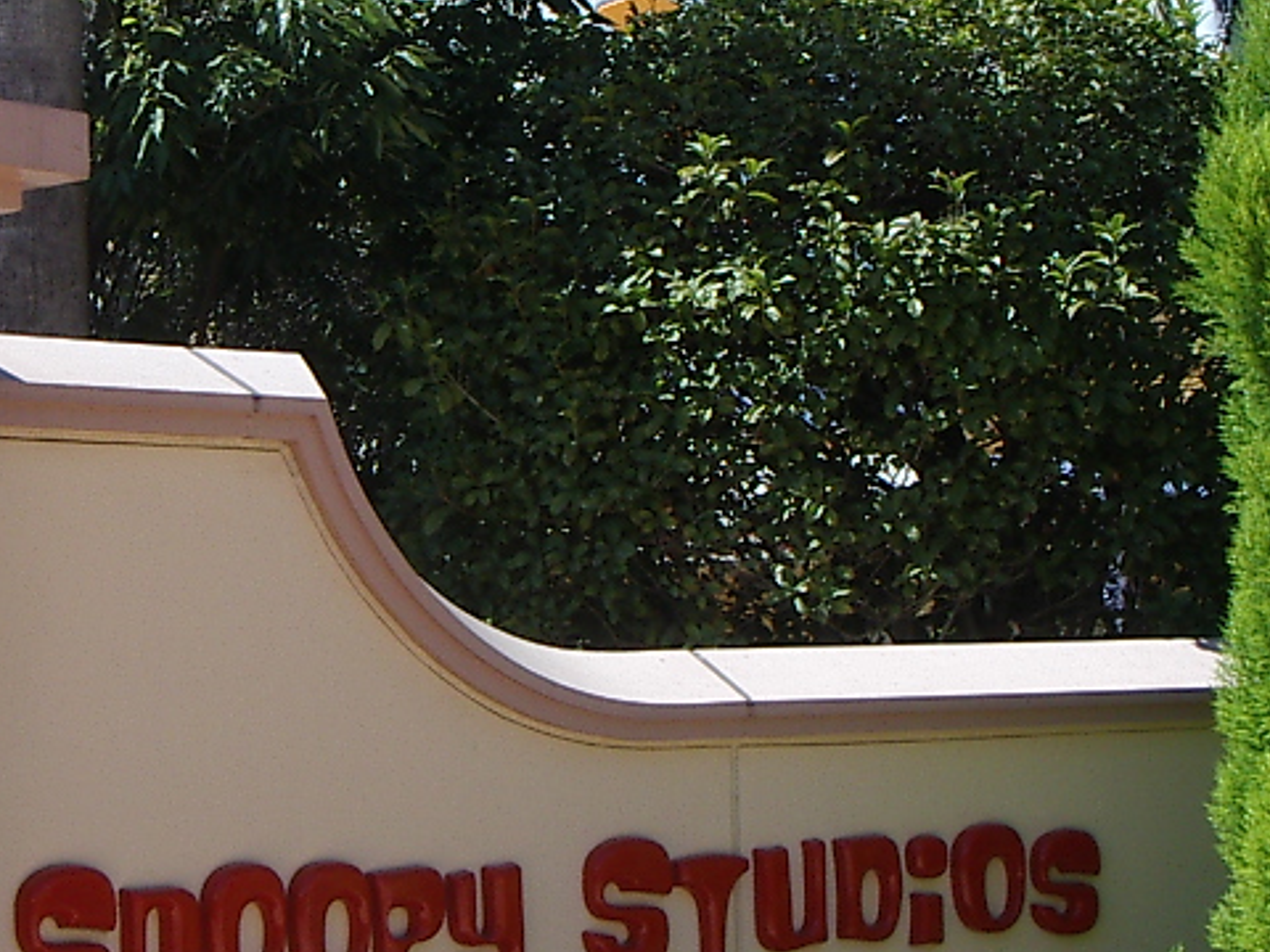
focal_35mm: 81
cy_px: 381
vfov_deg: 18.2
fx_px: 2972
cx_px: 159
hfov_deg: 23.6
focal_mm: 5.8
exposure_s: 1/320
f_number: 4.8
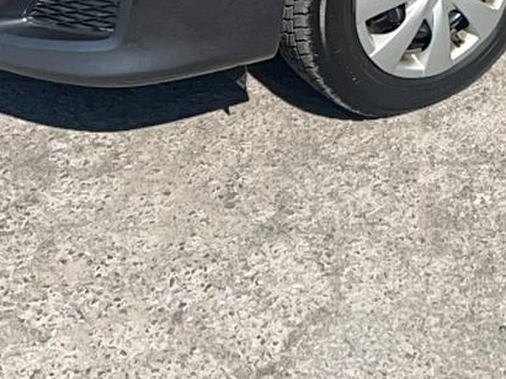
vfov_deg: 16.7
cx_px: 431
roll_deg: -1.7
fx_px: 1184
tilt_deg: -17.8
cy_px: -172
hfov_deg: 23.6
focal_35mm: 81
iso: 32
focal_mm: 5.7
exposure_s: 1/8000
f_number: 1.5
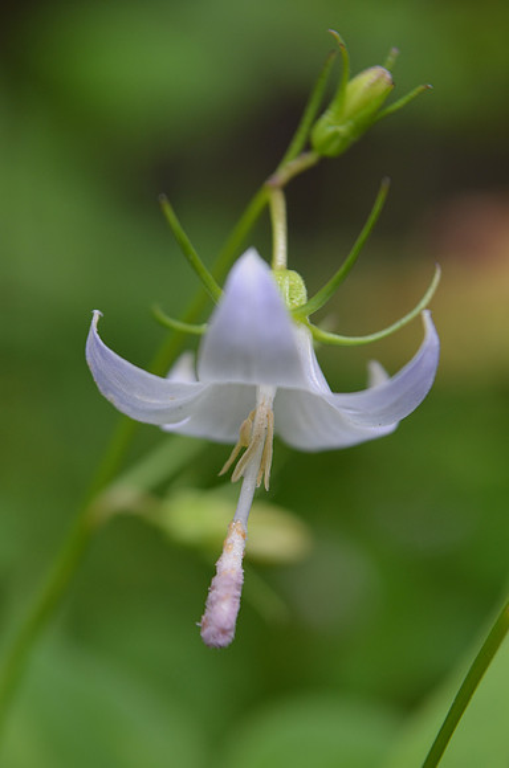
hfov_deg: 18.1
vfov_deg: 27.0
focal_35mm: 75
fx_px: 1598
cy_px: 384
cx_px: 254
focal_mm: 50
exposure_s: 1/60
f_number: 8
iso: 250
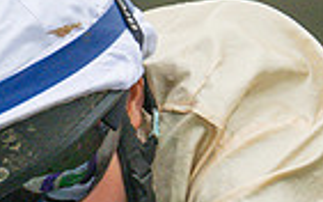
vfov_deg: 0.4
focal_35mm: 2928
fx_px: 25764
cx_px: 410
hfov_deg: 0.7
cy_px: 427
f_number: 5
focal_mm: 400
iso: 800
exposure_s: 1/1250
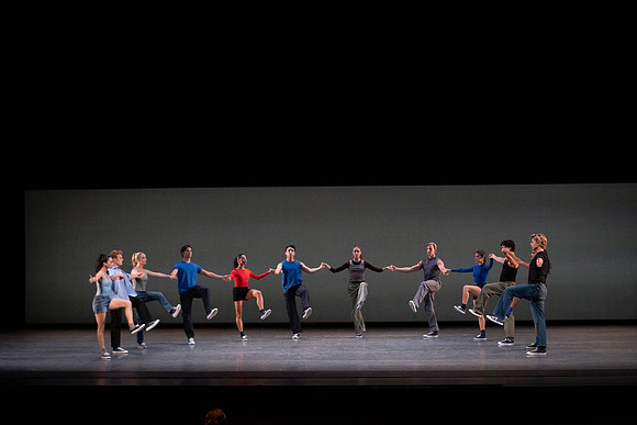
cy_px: 212
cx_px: 318
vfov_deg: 16.3
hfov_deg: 24.2
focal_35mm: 84
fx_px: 1487
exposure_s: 1/400
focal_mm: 84
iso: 8000
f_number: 8
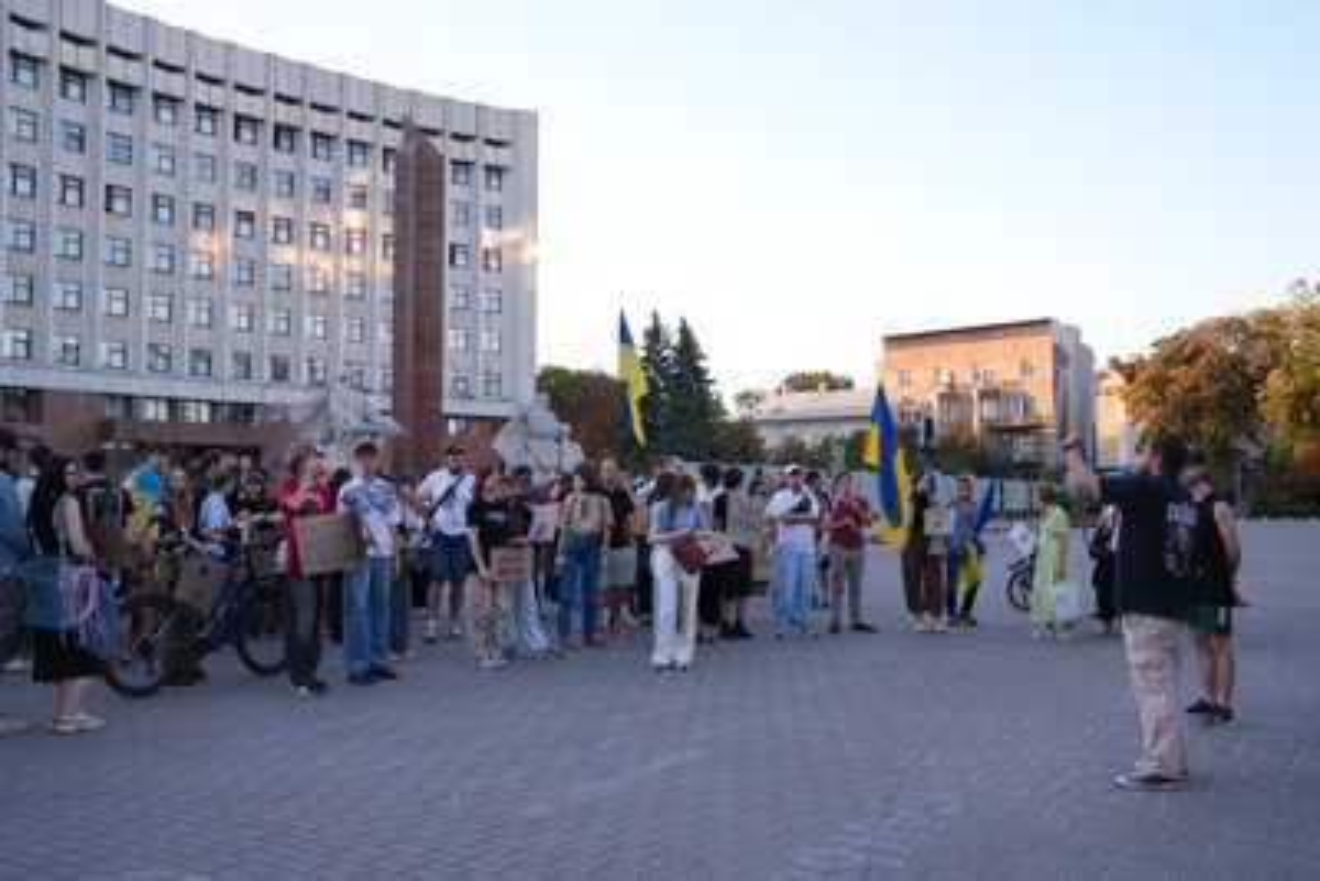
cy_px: 440
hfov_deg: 58.7
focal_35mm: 32
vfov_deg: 41.1
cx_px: 660
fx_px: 1174
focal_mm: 32
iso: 500
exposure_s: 1/125
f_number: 6.3
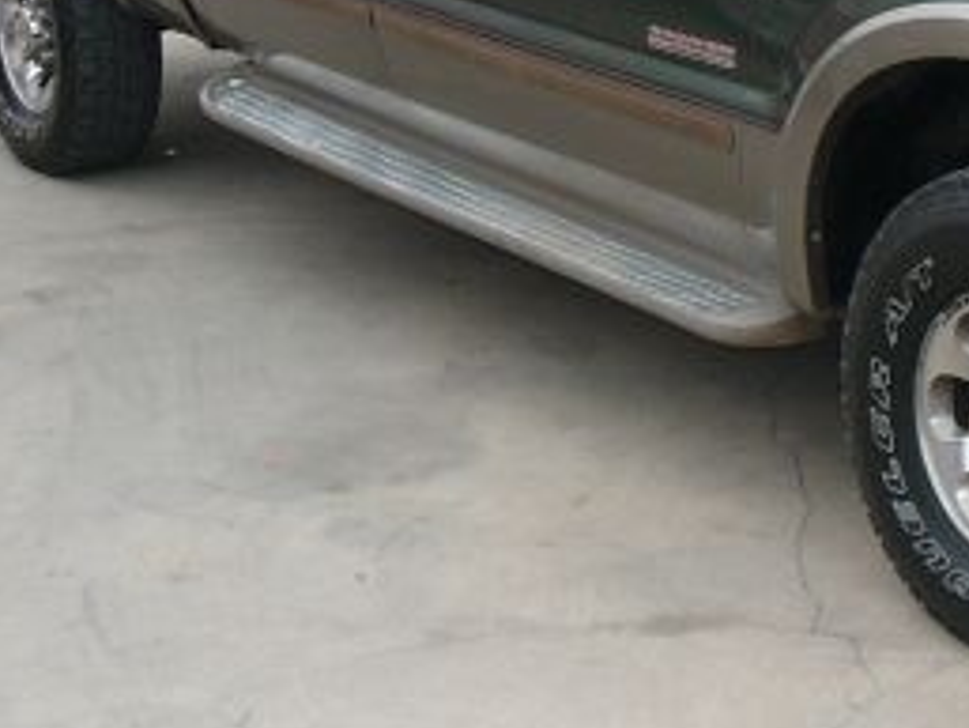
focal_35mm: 87
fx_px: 2437
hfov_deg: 21.6
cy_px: 124
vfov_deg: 16.8
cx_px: 988
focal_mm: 5.2
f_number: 2.8
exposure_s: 1/200
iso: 80
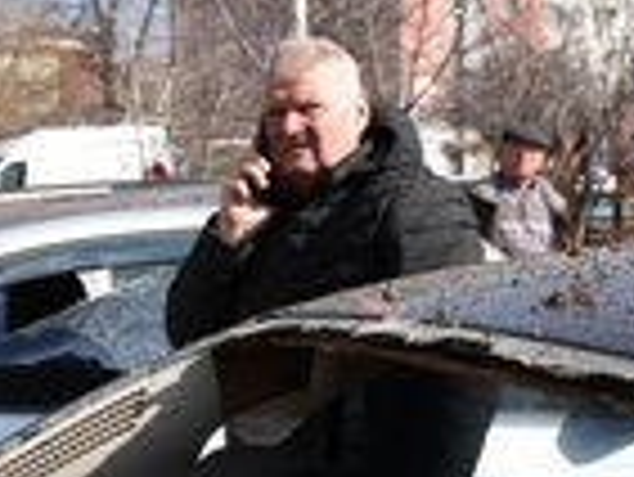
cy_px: 515
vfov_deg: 13.0
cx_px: 9
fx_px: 2053
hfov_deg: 17.2
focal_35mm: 112
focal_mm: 41
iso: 100
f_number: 6.3
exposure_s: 1/250
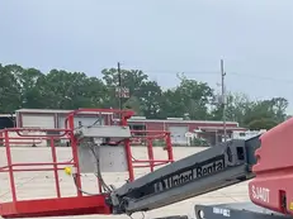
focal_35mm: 62
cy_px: 216
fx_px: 525
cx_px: 341
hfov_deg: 27.8
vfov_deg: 22.8
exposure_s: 1/796
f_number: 1.6
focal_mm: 4.2
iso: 32
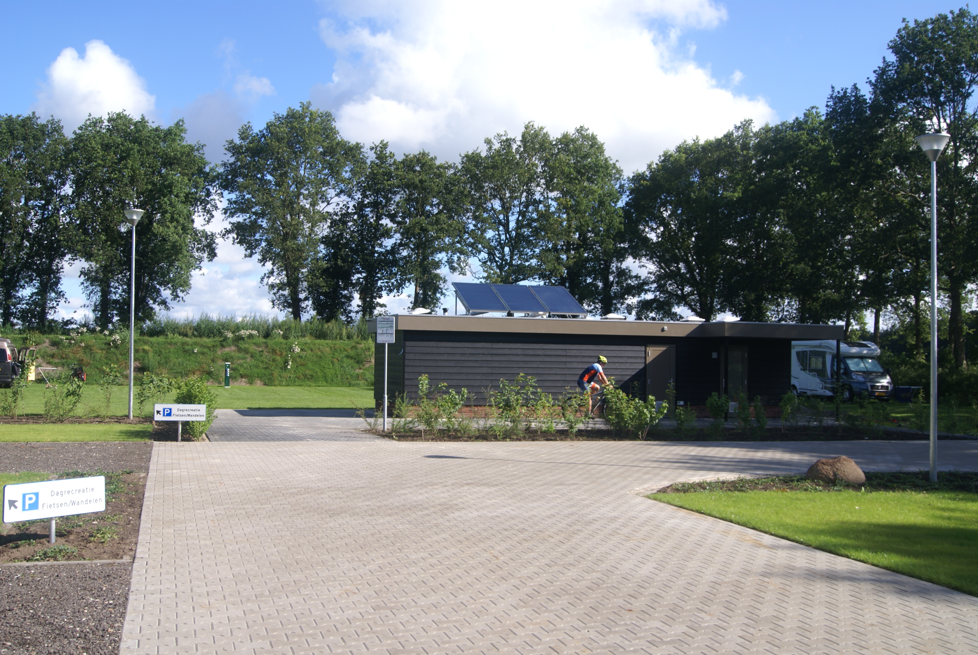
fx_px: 979
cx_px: 489
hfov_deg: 53.1
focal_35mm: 36
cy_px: 328
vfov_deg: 37.0
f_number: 10
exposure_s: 1/80
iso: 100
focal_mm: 24
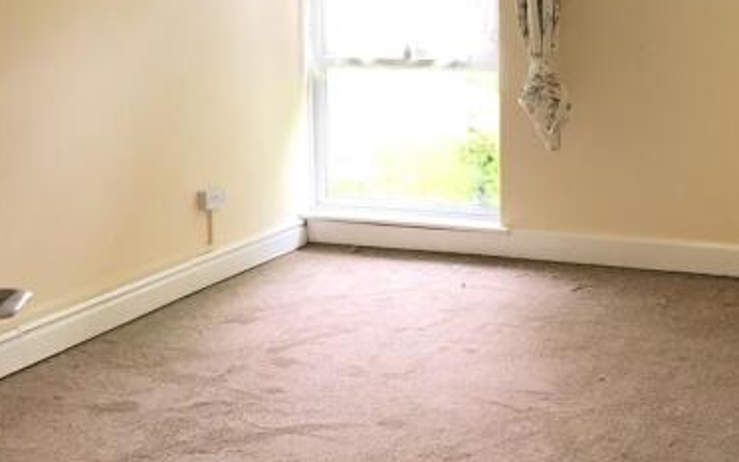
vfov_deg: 26.6
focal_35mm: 48
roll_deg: +0.6
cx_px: 568
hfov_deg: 40.5
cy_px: 124
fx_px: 967
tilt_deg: -6.6
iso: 40
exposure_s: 1/33
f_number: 2.2
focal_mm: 4.15
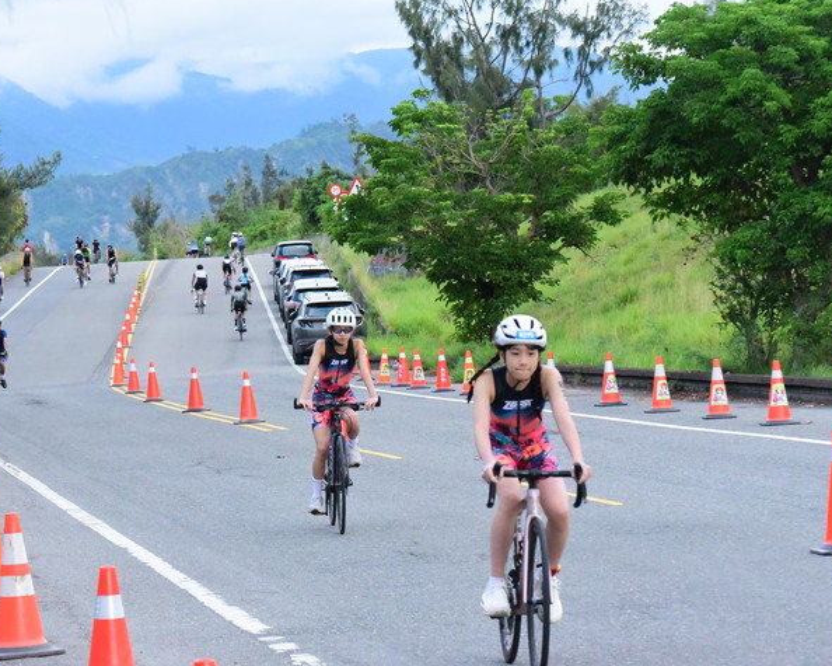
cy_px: 336
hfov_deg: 13.0
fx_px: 3644
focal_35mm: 148
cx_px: 324
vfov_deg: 10.4
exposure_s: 1/2000
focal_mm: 120
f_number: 11
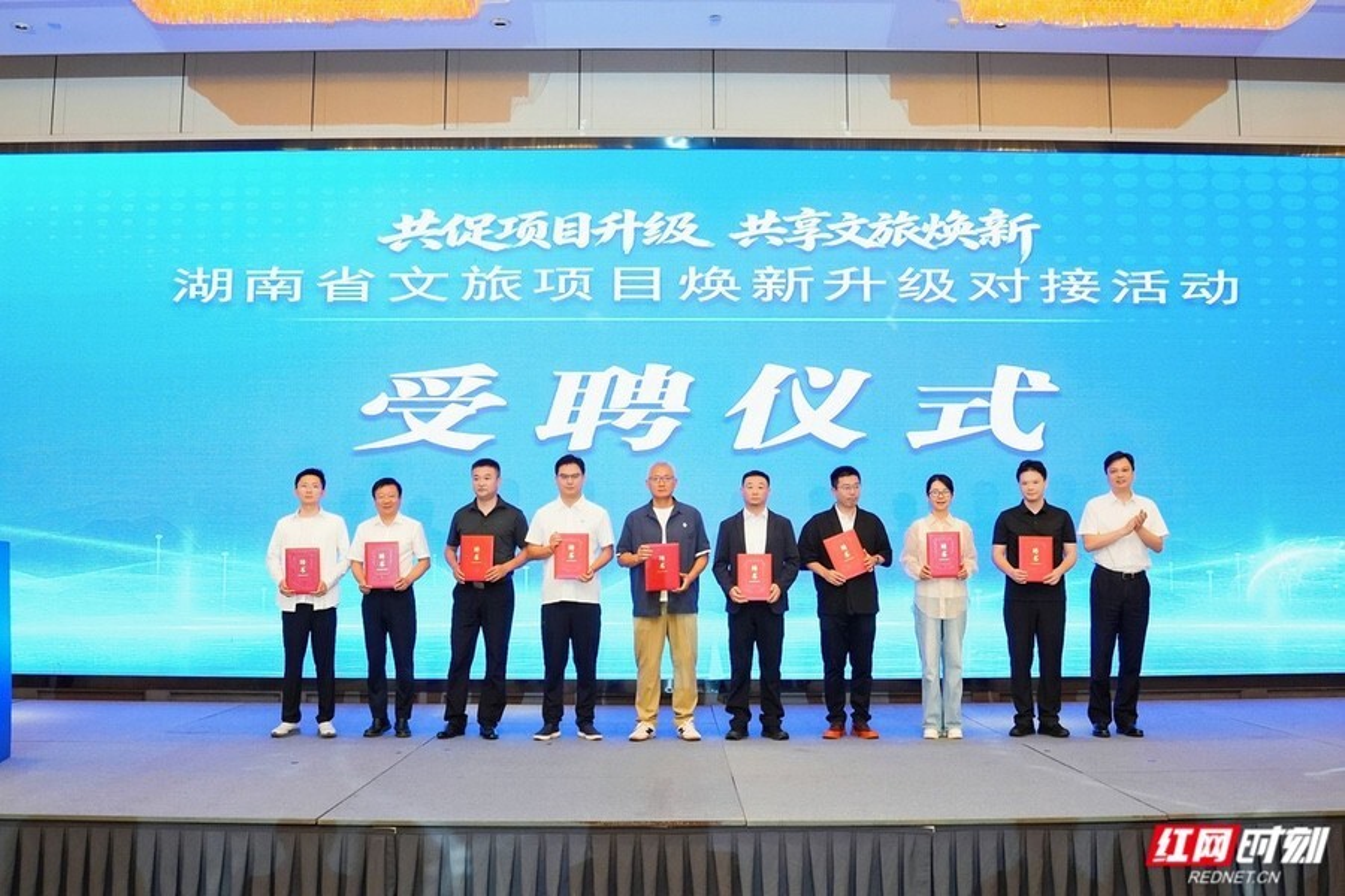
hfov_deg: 55.8
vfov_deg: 38.9
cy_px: 448
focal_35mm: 34
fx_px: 1270
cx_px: 672
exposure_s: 1/125
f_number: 4
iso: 3200
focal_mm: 23
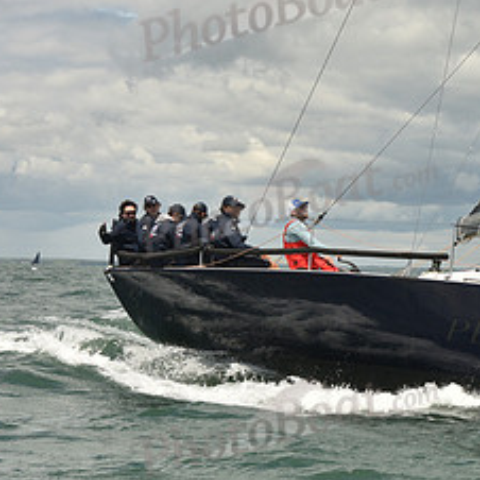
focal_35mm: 153
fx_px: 2400
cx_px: 550
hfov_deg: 11.2
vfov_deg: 11.4
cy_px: 284
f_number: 11
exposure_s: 1/800
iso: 320
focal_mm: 70
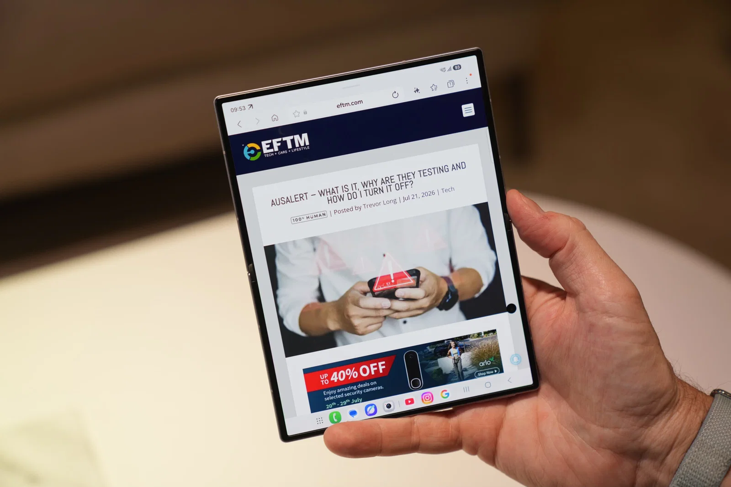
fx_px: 1421
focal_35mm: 70
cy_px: 244
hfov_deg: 28.8
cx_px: 366
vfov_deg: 19.5
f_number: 3.2
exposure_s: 1/80
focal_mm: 70
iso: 100
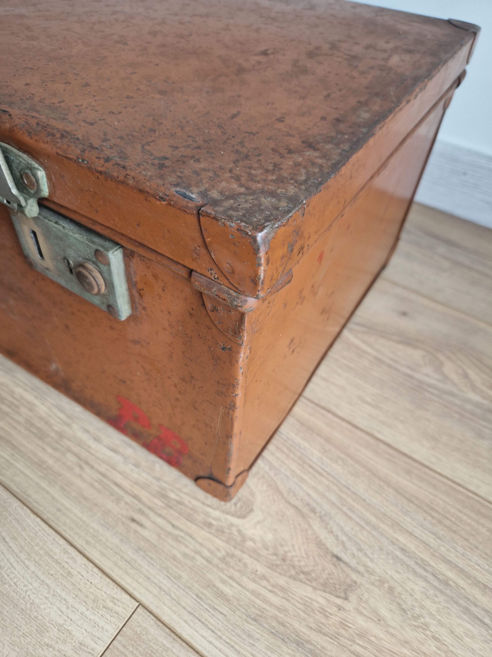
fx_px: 436
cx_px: 246
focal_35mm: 23
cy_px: 328
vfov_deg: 73.9
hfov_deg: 58.9
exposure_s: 1/110
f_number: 1.8
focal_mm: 5.4
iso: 50
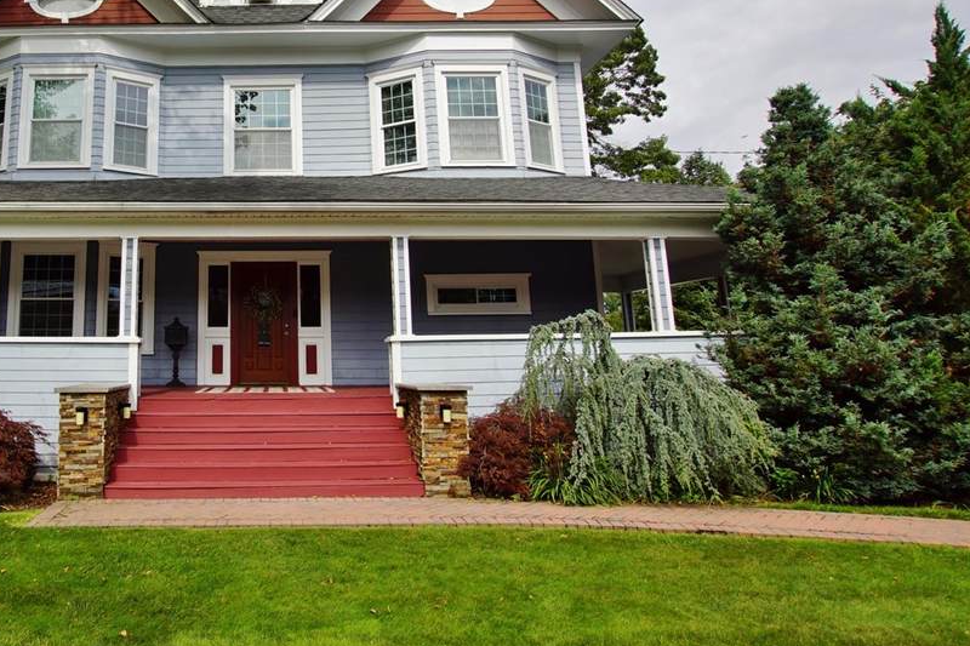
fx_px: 646
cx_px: 273
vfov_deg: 52.1
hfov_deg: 70.0
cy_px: 216
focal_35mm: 24
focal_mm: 10
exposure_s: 1/125
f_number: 9
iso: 100
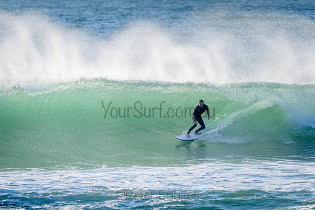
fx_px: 5332
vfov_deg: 2.3
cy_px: 83
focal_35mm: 609
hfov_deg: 3.4
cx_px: 191
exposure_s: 1/1250
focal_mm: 500
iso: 180
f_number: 5.6
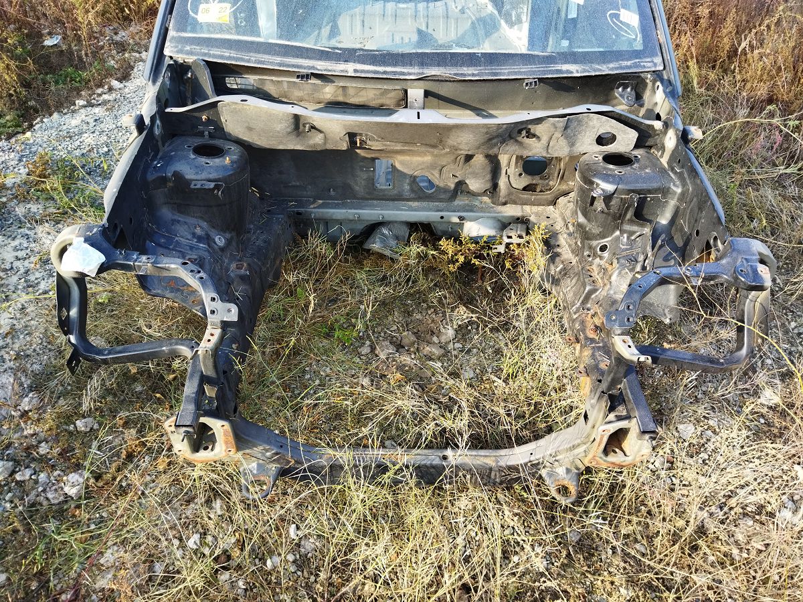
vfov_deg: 51.4
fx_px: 626
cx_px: 402
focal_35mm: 27
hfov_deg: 65.3
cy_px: 301
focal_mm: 4.71
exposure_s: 1/315
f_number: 1.79
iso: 100
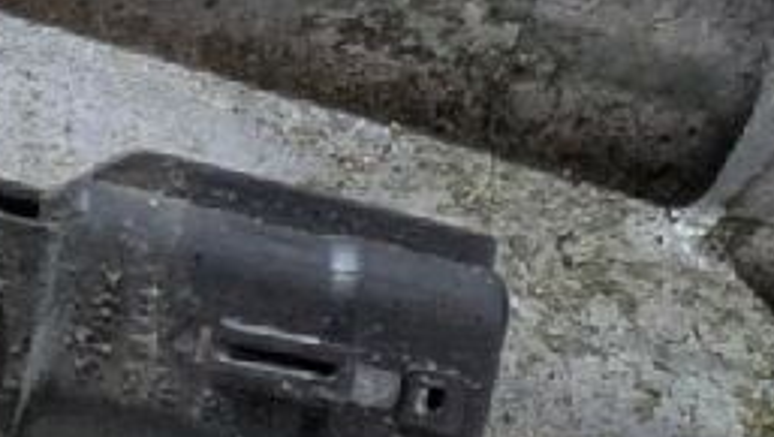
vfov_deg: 2.9
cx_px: -334
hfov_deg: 5.2
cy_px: 766
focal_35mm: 415
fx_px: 8523
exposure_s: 1/100
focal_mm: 5.43
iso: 143
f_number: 1.89
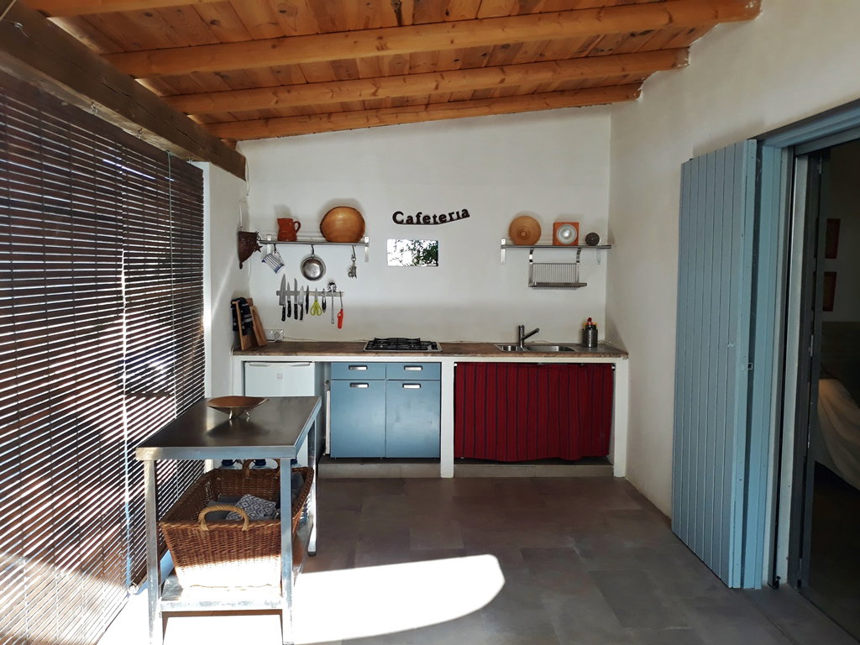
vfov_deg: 51.4
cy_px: 322
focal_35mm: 27
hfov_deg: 65.3
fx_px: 671
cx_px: 430
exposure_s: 1/100
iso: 50
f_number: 1.7
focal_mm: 3.71
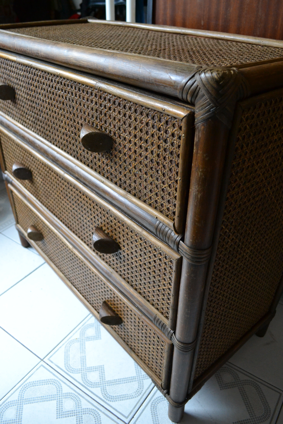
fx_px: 318
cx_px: 142
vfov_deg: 67.4
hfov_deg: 47.9
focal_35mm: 27
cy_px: 212
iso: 1600
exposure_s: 1/80
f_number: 4.5
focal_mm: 18
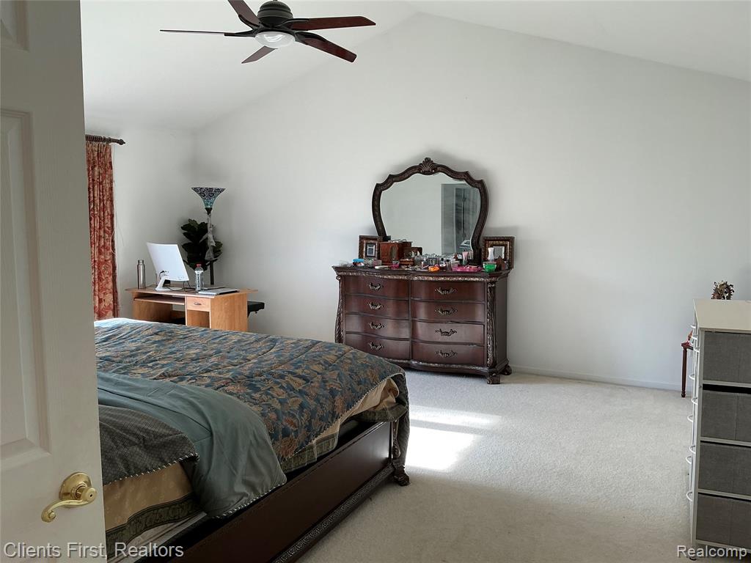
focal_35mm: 28
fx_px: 607
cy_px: 282
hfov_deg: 63.4
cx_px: 376
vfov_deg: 49.7
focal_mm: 3
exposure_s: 1/100
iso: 32
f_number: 1.8
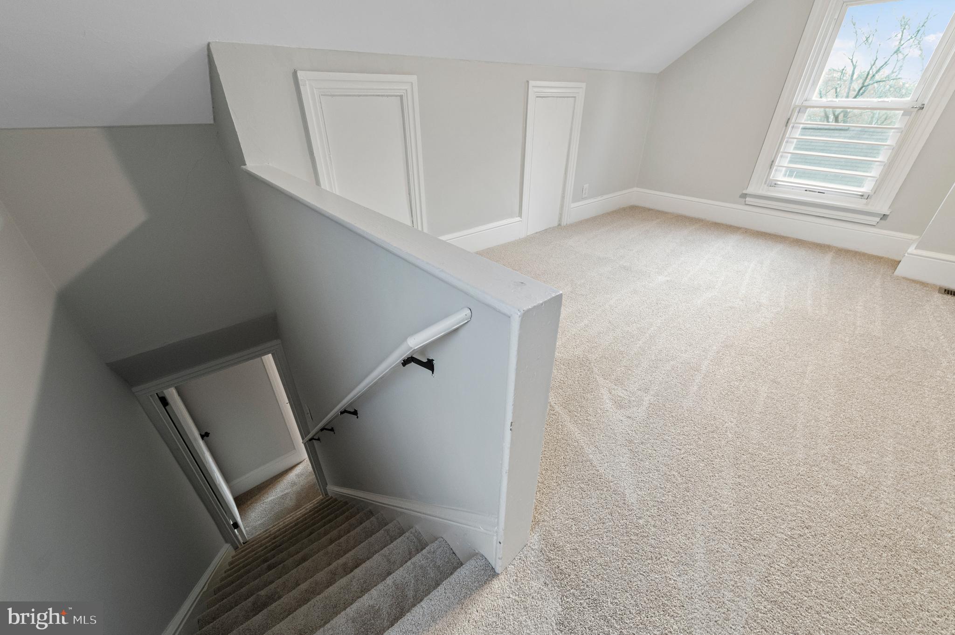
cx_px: 478
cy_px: 318
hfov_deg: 104.3
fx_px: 371
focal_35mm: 14
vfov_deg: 81.1
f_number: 8
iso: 1600
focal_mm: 14
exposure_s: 1/20
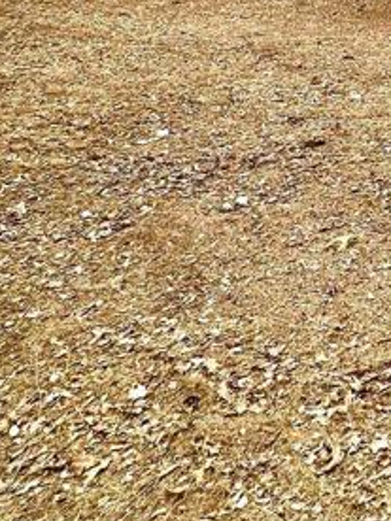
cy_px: -159
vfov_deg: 29.5
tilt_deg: +10.9
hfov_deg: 22.7
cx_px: 593
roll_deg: -0.2
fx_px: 783
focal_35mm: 52
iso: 40
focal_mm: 2.22
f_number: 2.2
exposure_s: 1/666
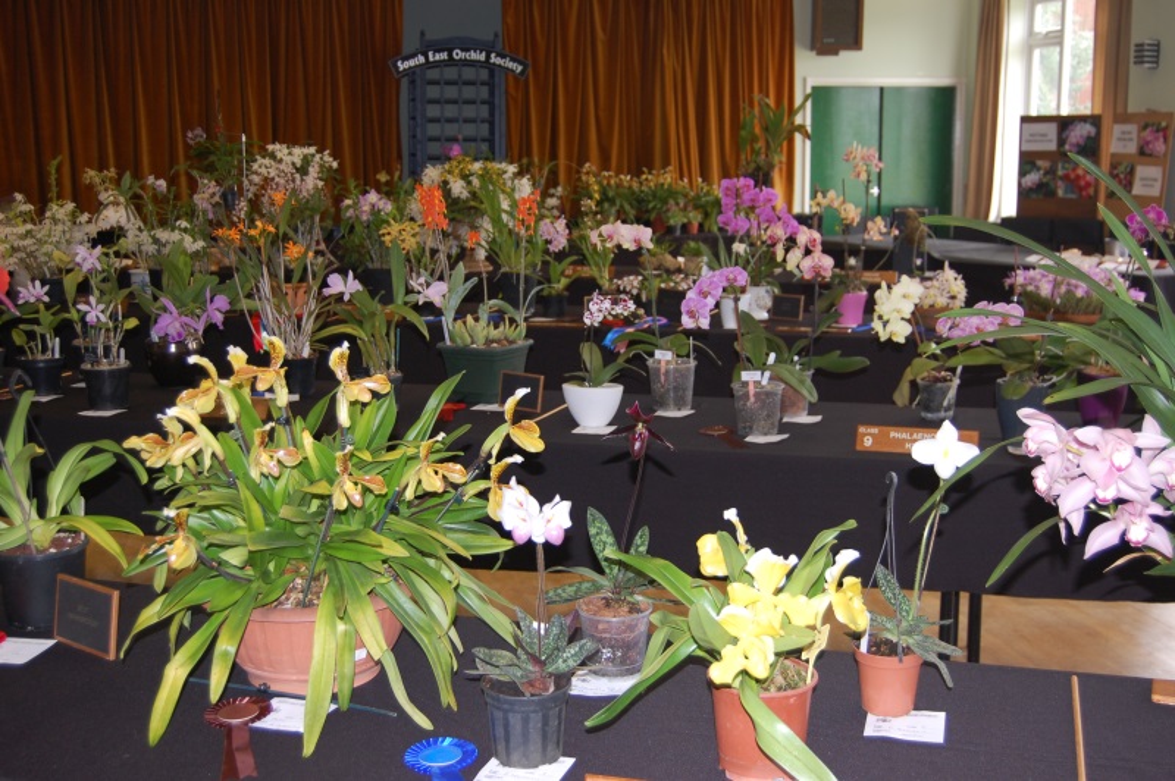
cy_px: 390
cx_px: 588
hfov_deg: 46.4
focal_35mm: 42
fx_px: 1370
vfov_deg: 31.8
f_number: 4.2
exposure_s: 1/60
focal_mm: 28
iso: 400
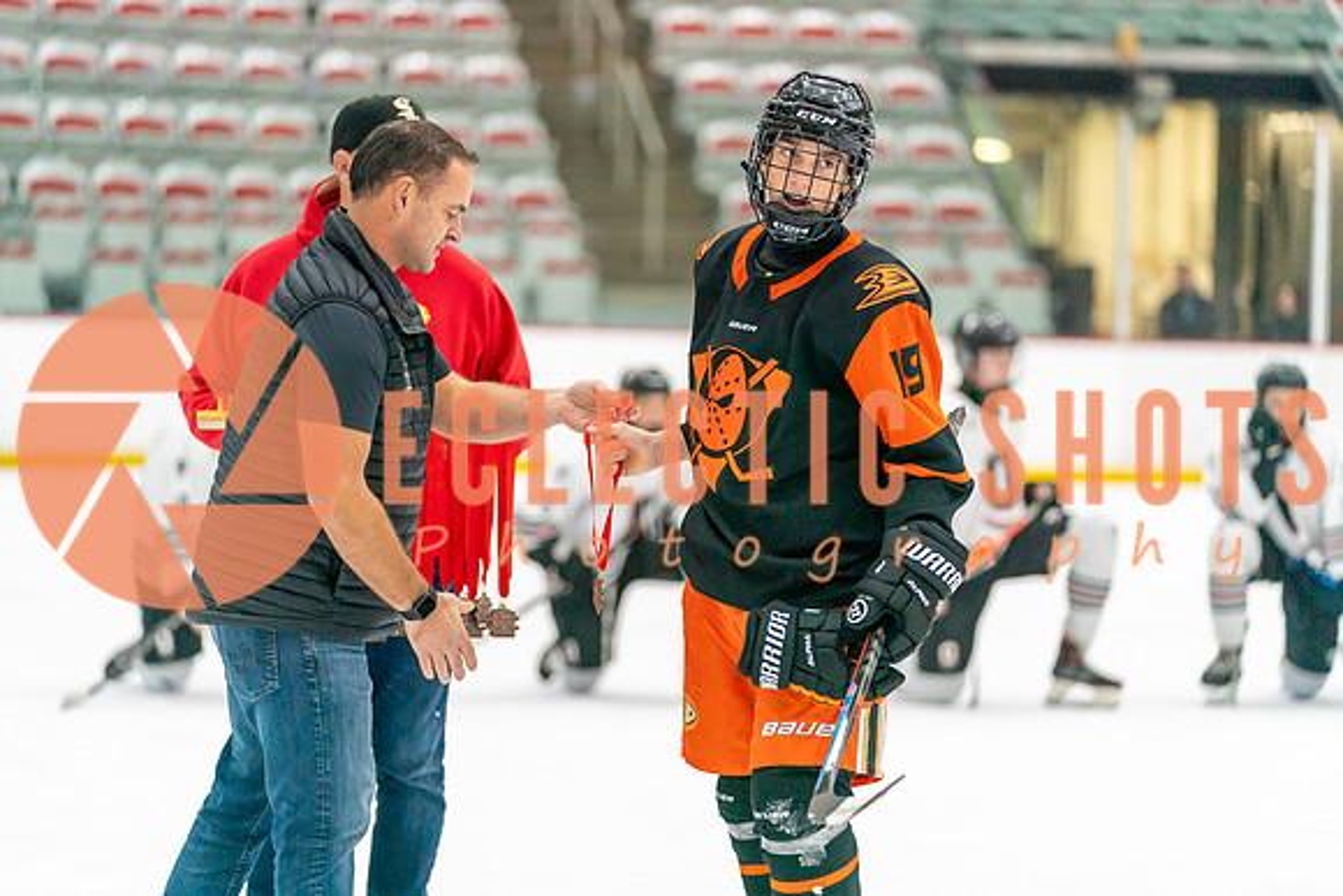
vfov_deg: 9.3
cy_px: 448
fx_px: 5485
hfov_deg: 14.0
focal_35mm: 147
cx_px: 672
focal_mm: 147
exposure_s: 1/1250
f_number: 2.8
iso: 3200
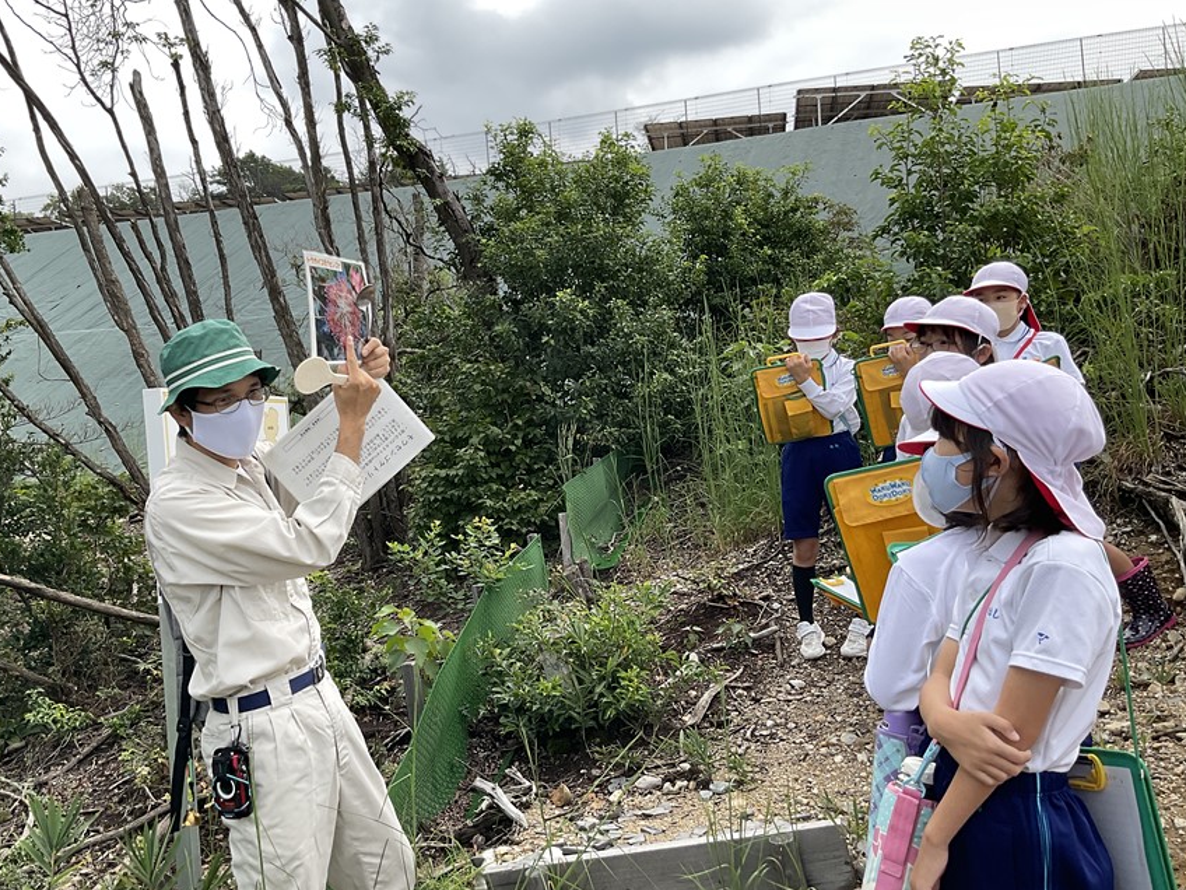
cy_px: 445
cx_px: 477
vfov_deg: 40.7
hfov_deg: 52.3
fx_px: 1199
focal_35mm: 35
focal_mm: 3
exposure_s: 1/1168
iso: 16
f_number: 1.8
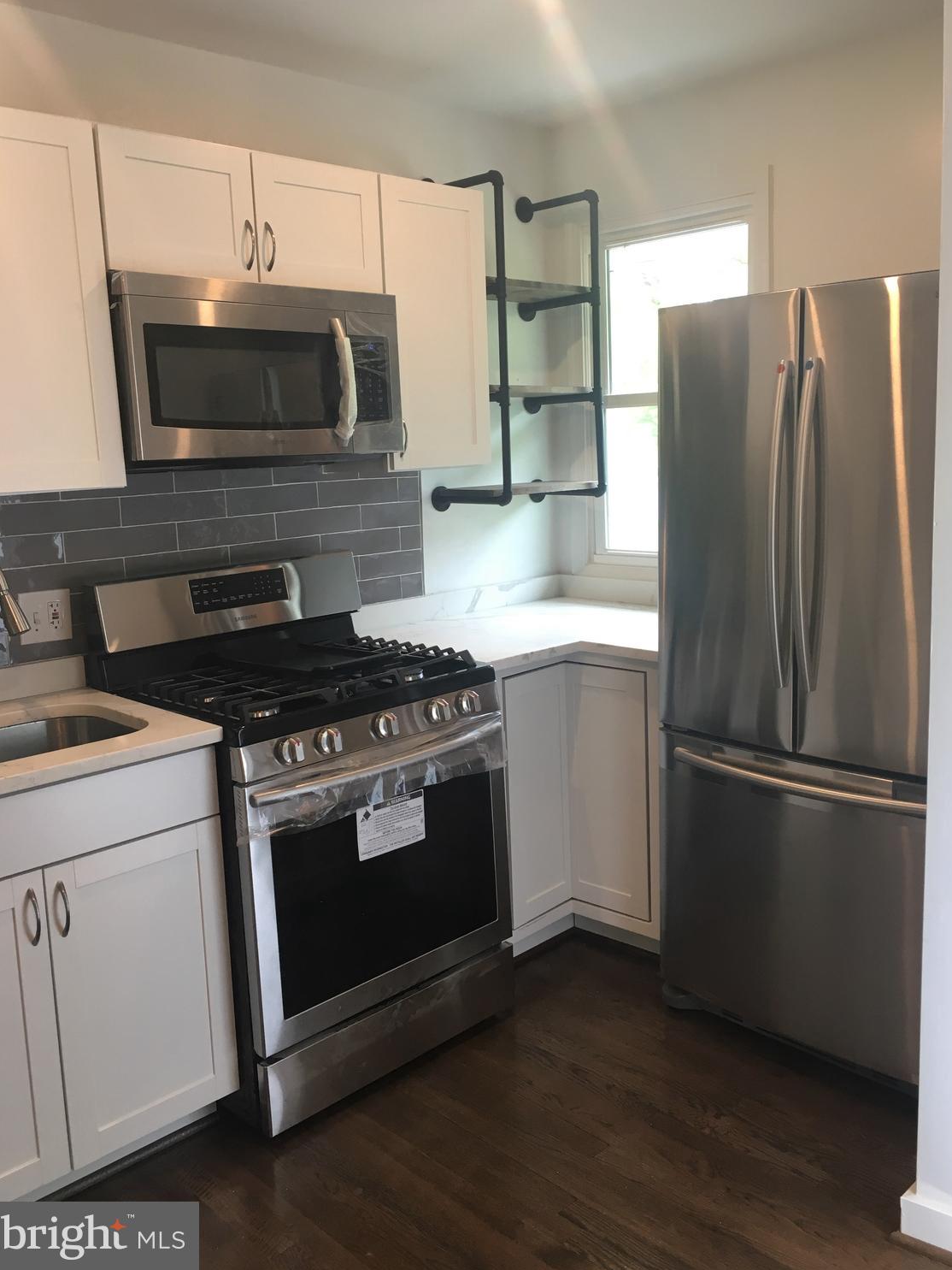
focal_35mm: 30
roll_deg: +2.2
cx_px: 478
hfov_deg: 46.8
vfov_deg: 59.9
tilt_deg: -8.2
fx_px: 1100
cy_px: 615
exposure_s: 1/30
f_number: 2.2
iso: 50
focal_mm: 4.15
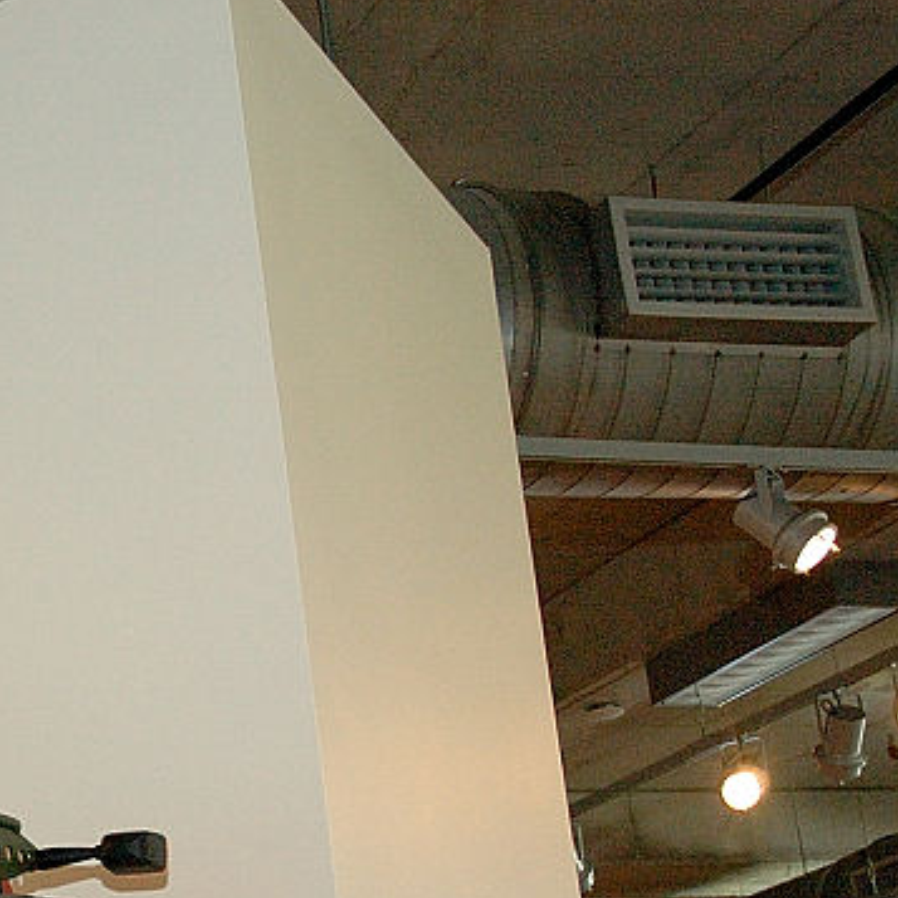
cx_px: -370
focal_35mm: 91
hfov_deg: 17.5
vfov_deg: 18.7
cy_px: 815
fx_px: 2677
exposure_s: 1/125
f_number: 3.8
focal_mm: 25
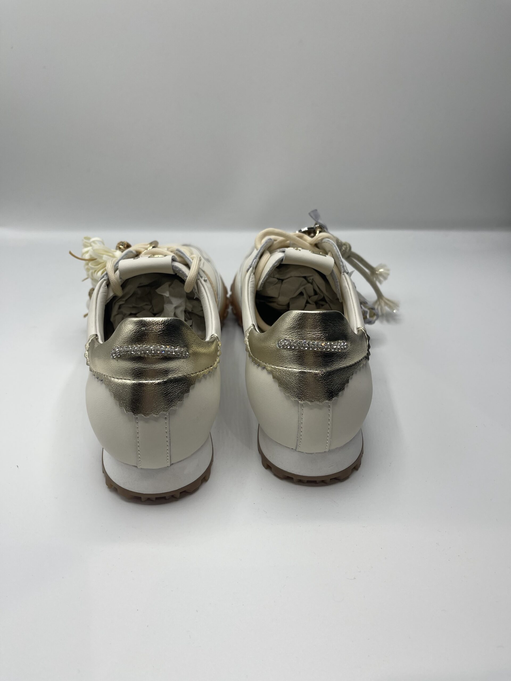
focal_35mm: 25
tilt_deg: -31.9
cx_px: 256
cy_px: 340
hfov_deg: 54.9
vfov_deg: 69.4
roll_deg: +0.4
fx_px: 492
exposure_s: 1/1119
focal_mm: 5.1
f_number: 1.6
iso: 32
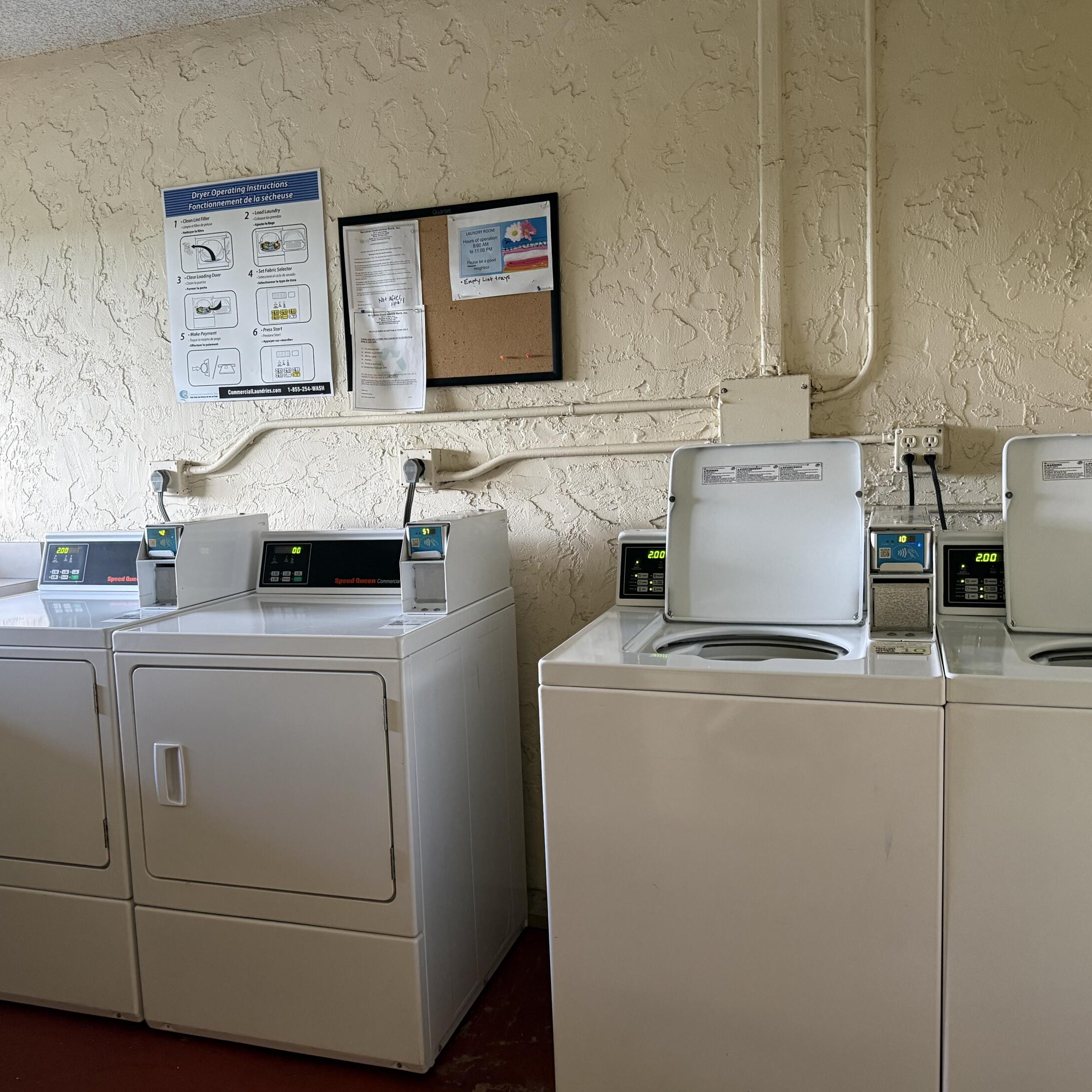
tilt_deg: -8.1
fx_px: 1035
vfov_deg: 55.6
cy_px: 556
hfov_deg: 55.5
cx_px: 493
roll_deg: +2.6
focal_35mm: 29
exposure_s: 1/60
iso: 400
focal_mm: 6.76
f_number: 1.78
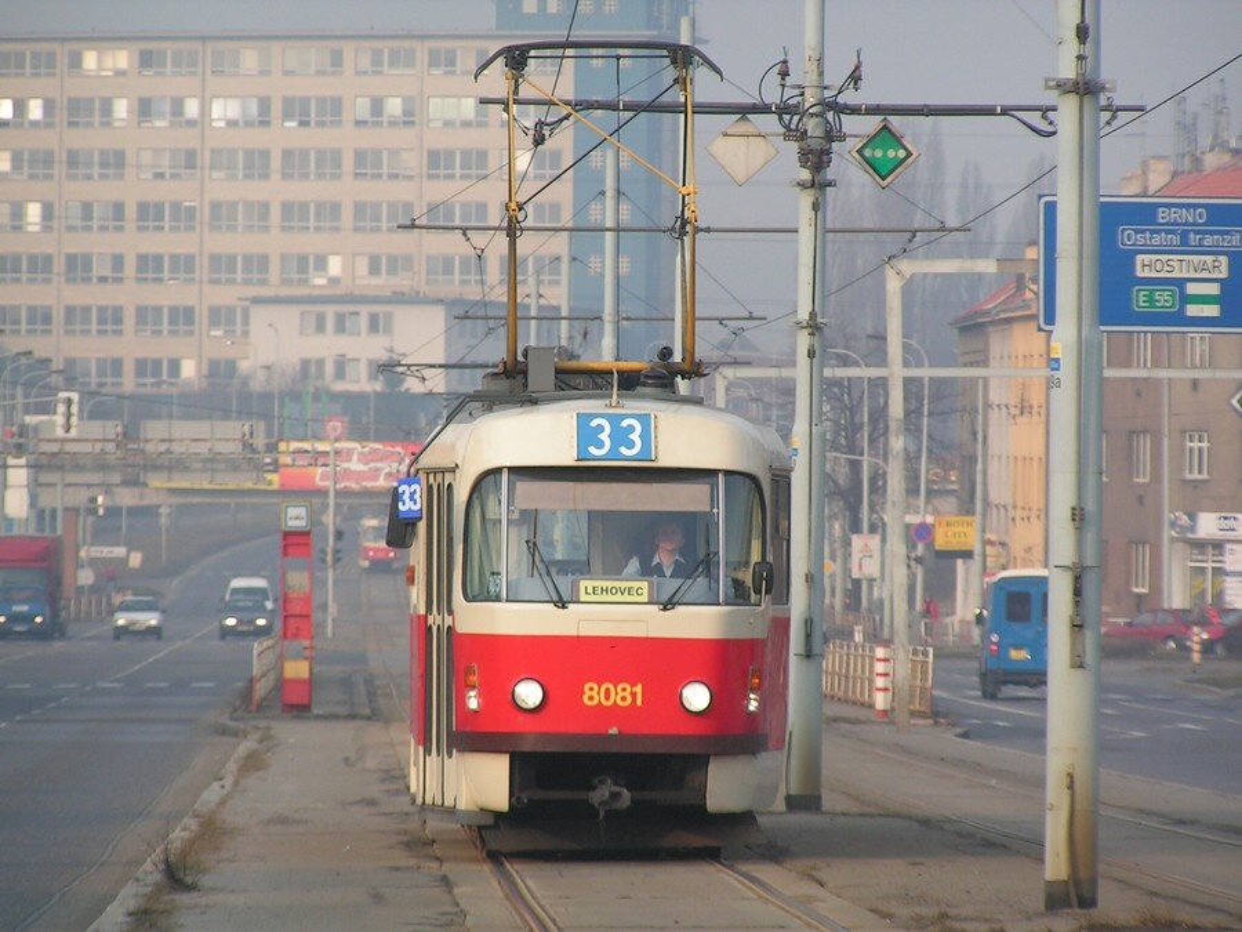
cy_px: 466
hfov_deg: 7.0
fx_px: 10154
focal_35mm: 283
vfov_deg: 5.3
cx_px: 621
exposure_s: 1/400
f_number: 3.5
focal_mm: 43.3
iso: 50
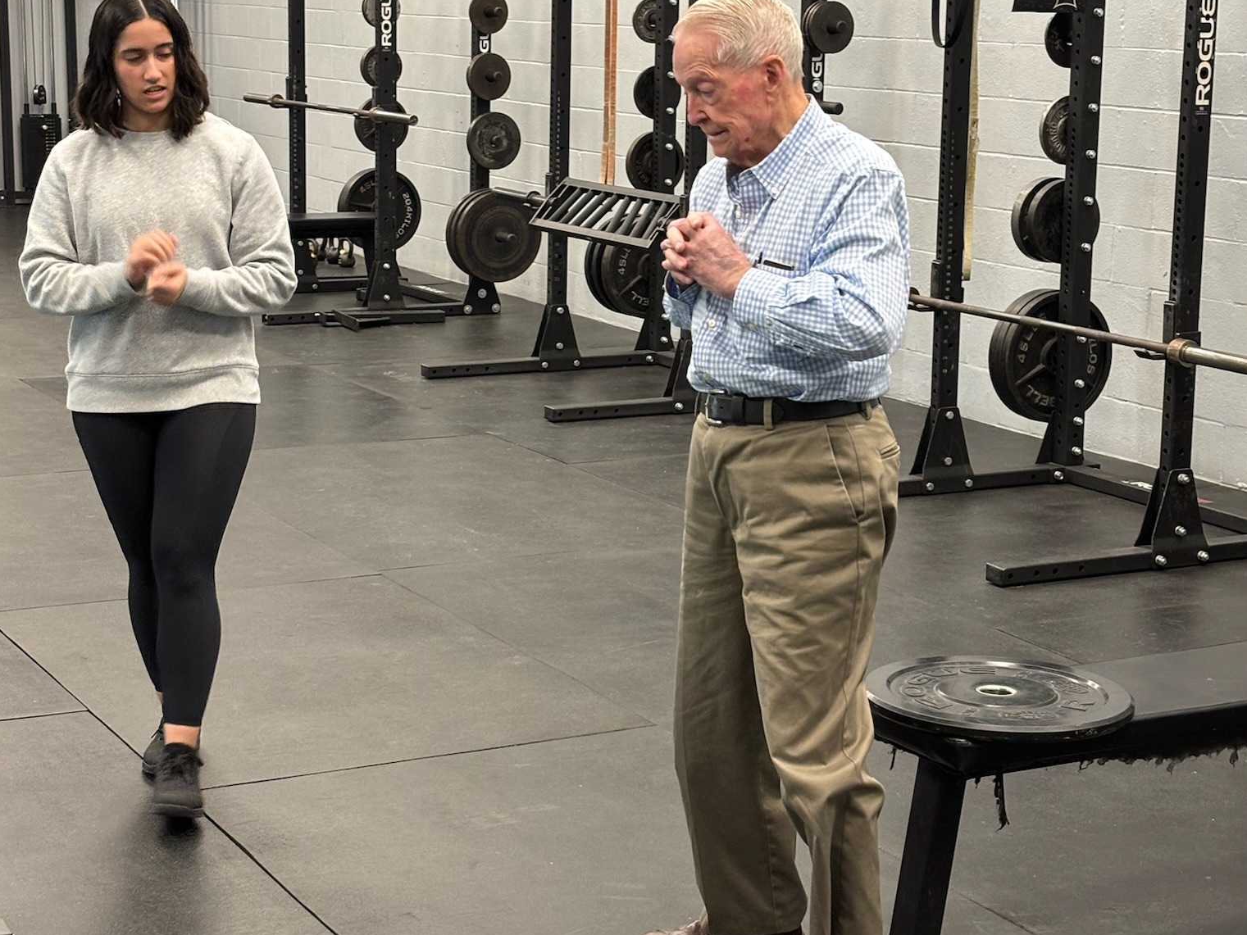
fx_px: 2522
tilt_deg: -10.6
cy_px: 402
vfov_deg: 21.0
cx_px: 626
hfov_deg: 27.8
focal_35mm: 70
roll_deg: -1.1
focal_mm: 5.96
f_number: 1.6
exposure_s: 1/40
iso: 125
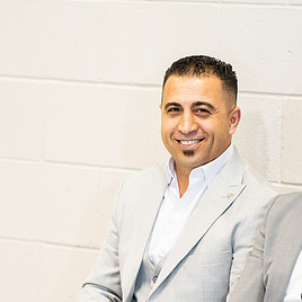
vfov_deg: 5.7
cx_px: 190
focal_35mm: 309
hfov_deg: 5.7
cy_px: 216
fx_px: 3050
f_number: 2.8
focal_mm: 168
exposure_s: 1/200
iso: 1250
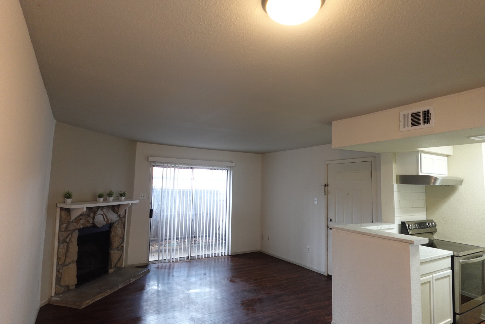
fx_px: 270
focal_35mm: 20
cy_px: 162
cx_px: 242
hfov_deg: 83.9
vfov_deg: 62.0
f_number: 2
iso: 400
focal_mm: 7.6
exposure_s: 1/80
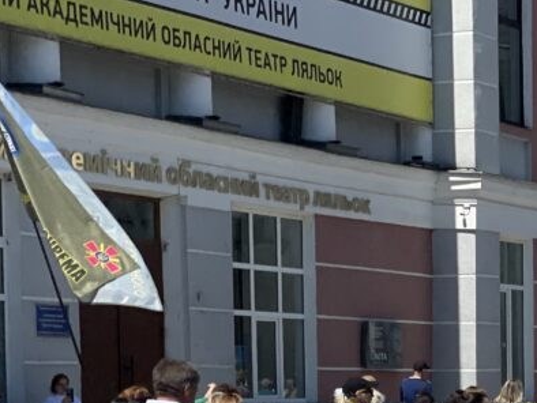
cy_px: 500
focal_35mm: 135
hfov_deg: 14.1
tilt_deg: -1.1
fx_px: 2096
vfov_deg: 10.8
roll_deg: -0.8
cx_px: 673
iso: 32
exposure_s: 1/2398
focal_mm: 6
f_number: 2
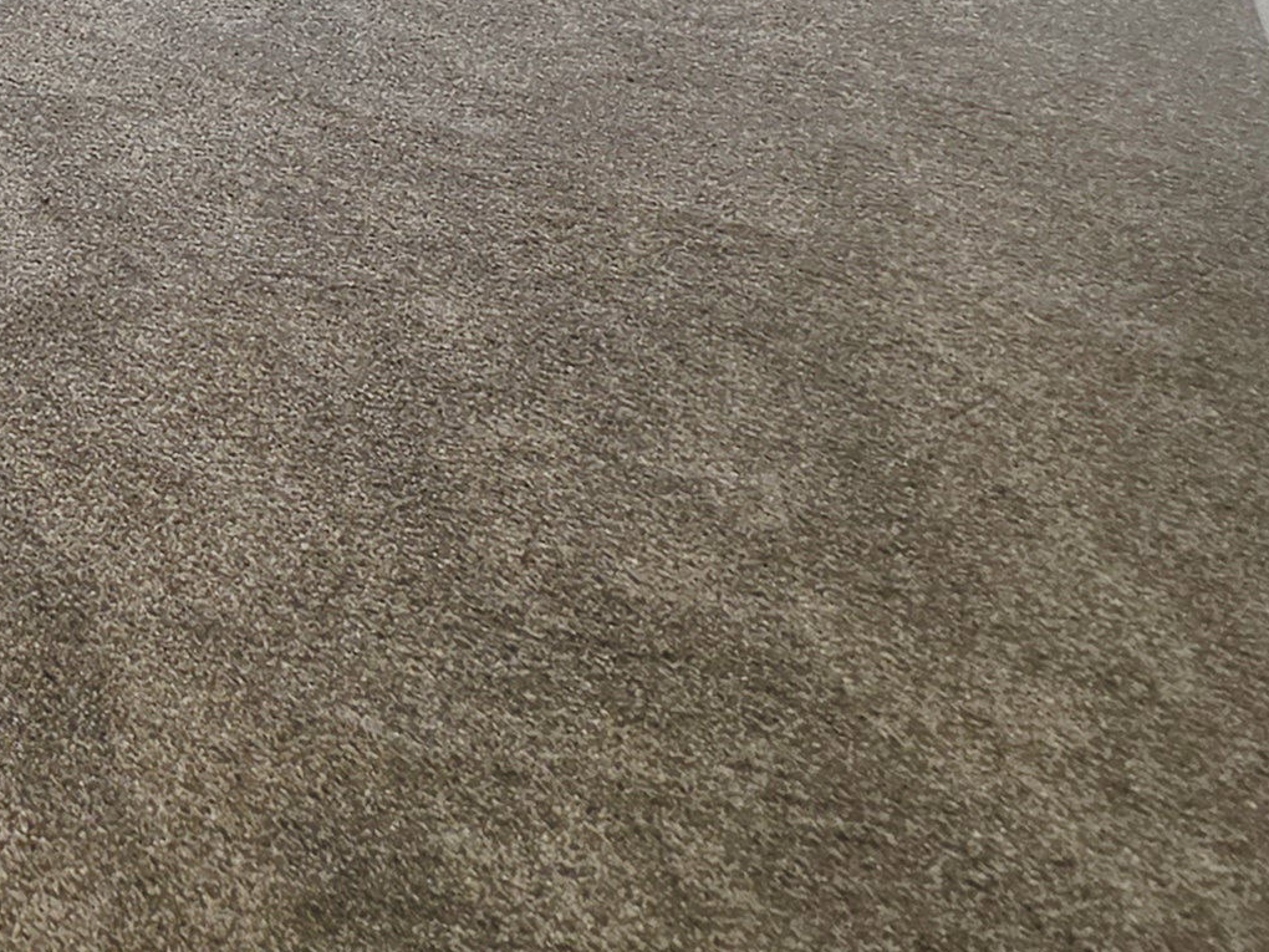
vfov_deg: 19.4
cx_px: -872
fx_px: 1870
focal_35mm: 51
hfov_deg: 23.9
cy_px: -859
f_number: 1.9
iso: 25
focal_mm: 2.2
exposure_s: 1/120
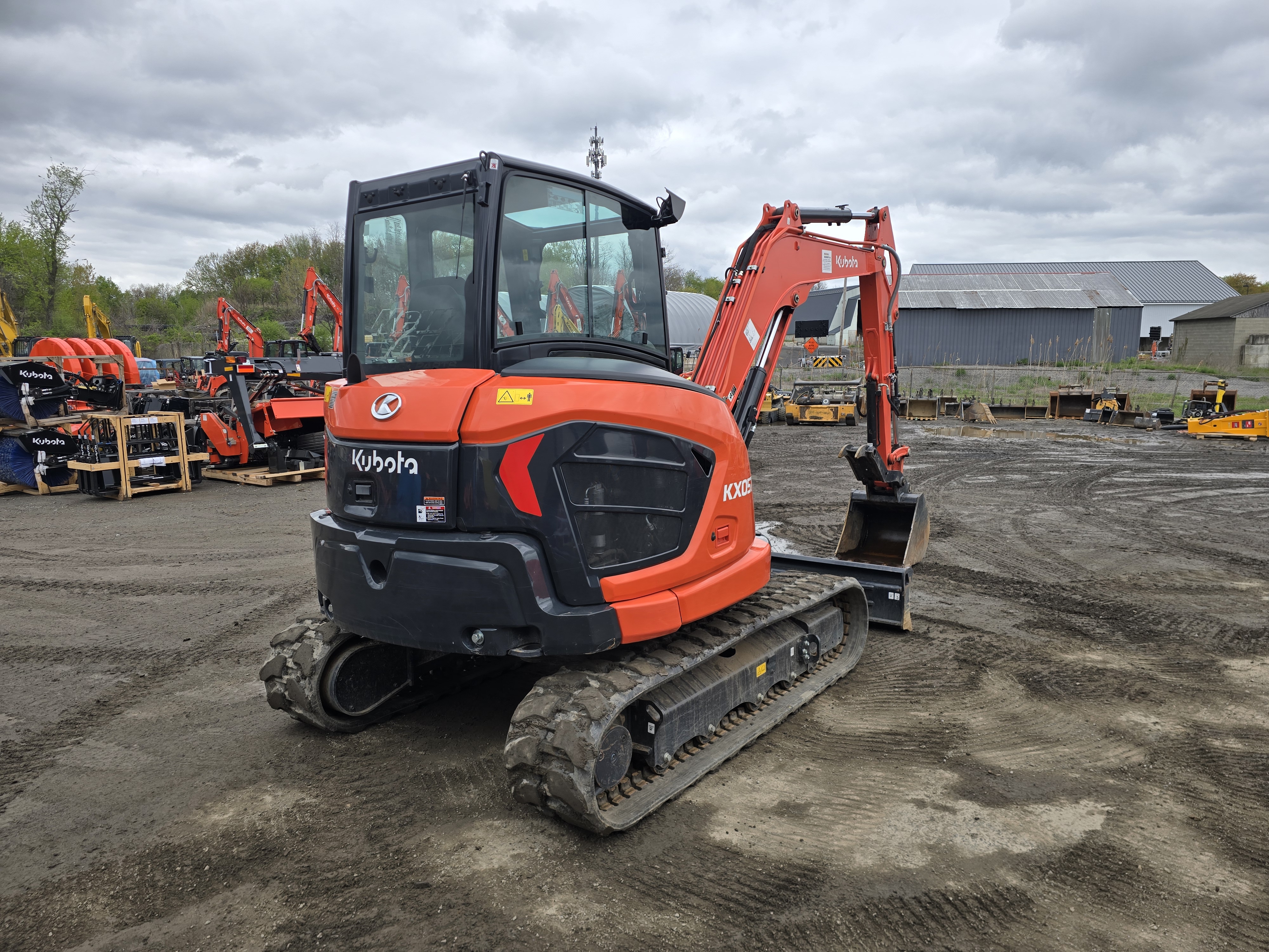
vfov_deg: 58.9
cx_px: 634
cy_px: 476
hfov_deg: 73.9
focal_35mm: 23
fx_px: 843
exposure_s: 1/462
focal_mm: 6.3
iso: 12
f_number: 1.7
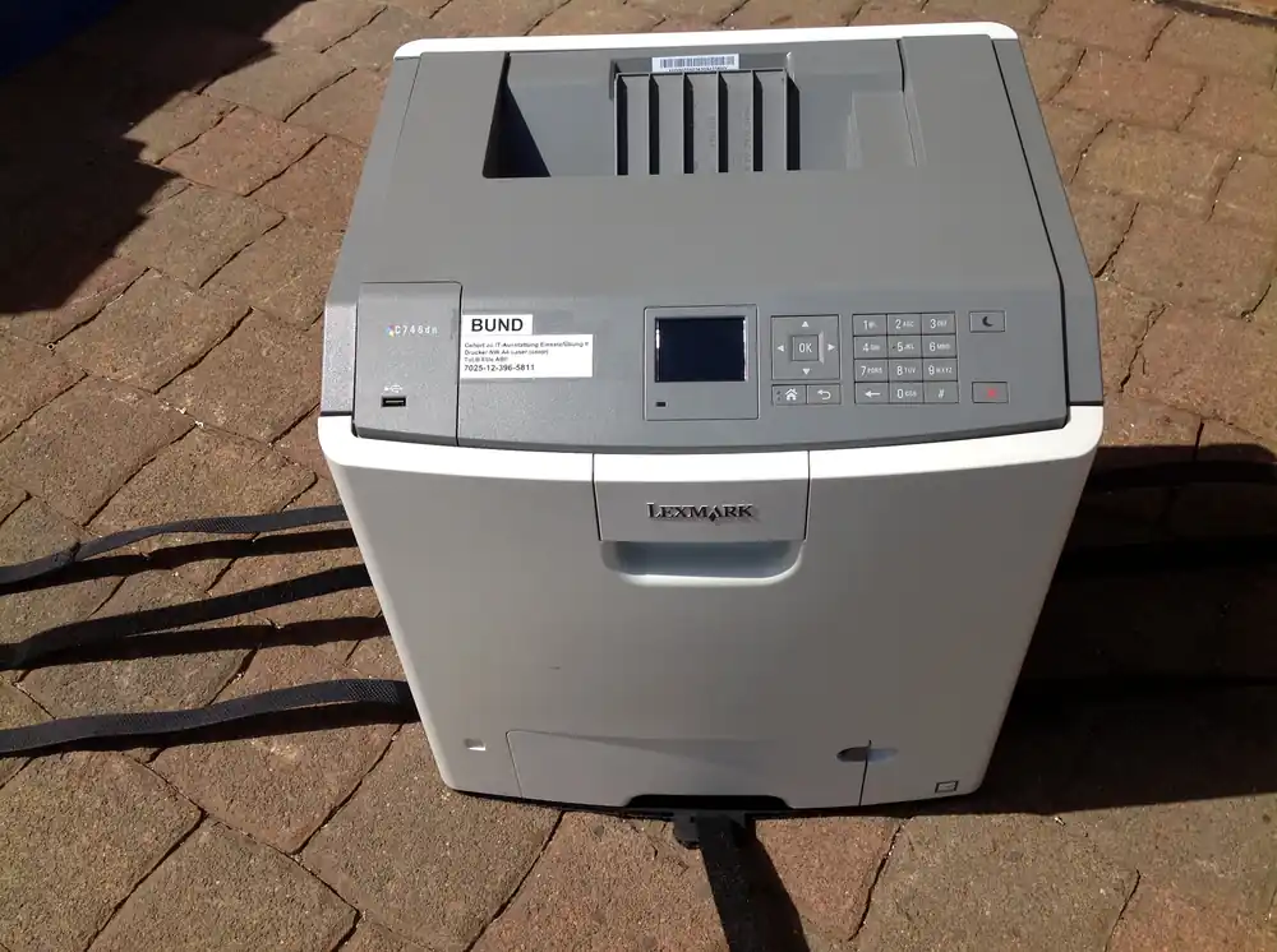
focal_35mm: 35
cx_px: 638
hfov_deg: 52.7
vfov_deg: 40.6
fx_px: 1289
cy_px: 476
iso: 50
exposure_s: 1/2160
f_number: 2.4
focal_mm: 4.28
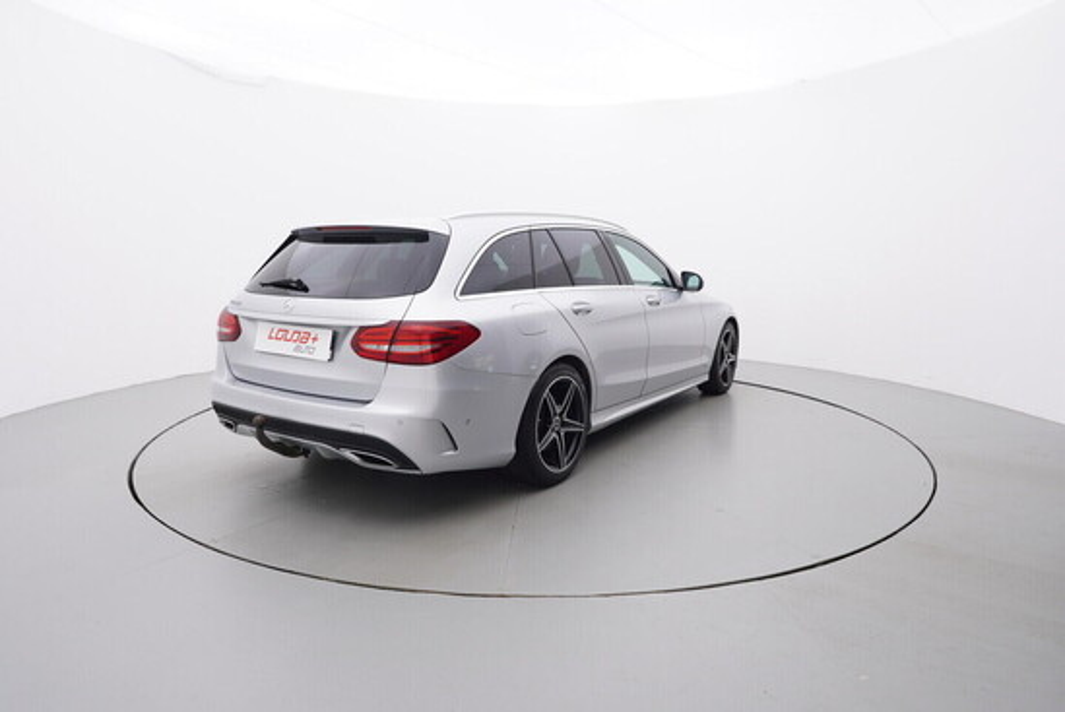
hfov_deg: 77.3
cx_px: 532
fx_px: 666
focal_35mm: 22
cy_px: 356
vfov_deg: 56.2
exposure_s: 1/80
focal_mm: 15
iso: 200
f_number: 5
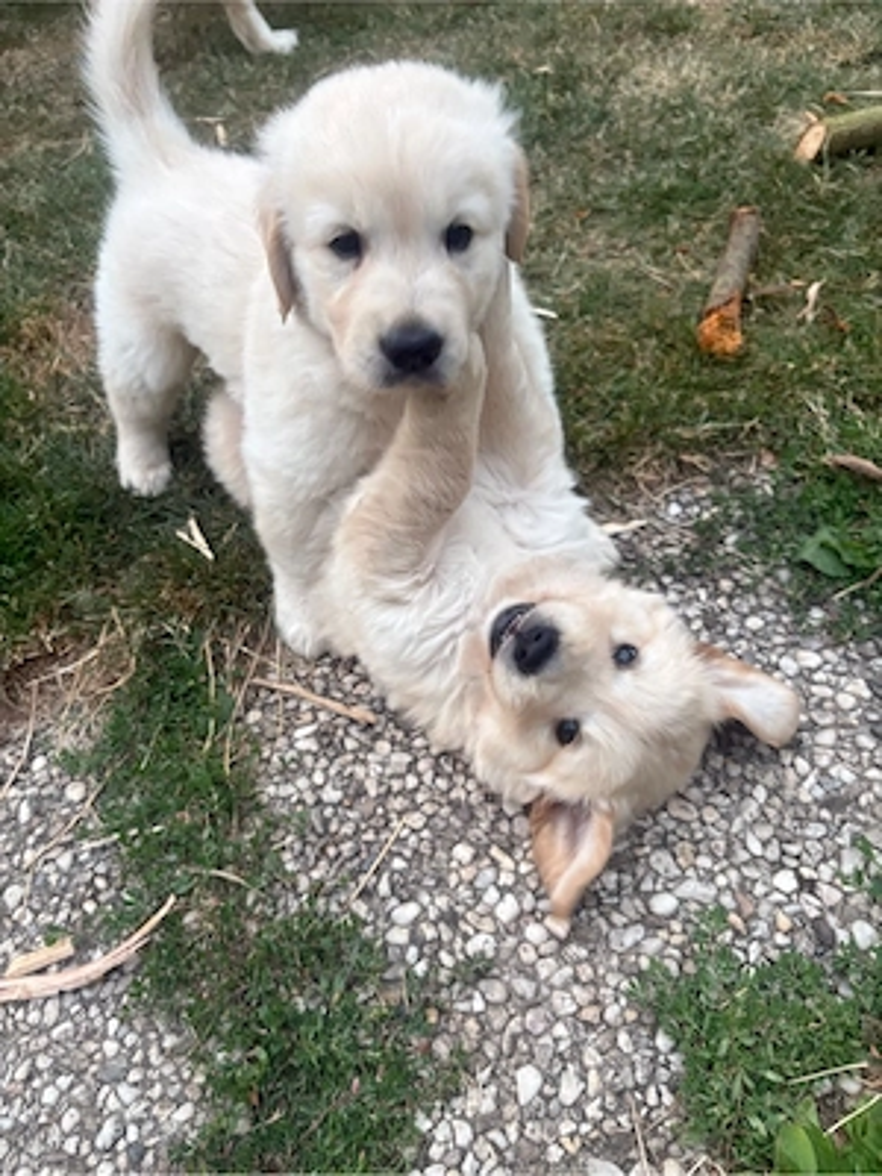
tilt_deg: -42.1
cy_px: 588
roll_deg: +16.2
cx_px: 441
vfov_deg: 67.3
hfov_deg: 53.1
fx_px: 883
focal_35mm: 26
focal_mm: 5.96
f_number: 1.6
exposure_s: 1/60
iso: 250
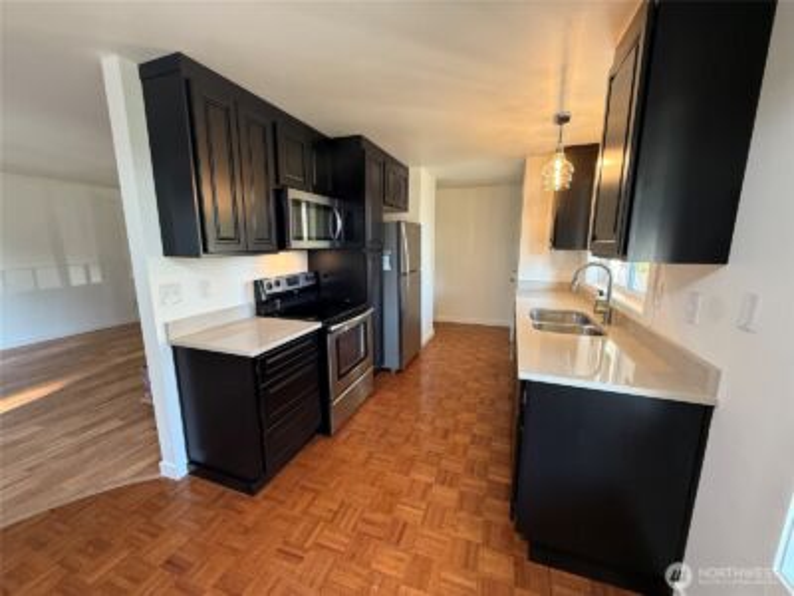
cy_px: 298
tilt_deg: -9.8
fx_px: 321
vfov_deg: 85.7
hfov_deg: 102.1
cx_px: 397
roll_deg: +0.3
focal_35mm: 14
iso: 250
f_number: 2.2
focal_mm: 2.22
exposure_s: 1/60
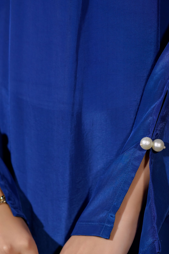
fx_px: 1034
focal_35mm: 147
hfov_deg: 9.3
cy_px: 204
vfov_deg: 13.9
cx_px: 69
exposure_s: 1/200
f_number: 3.2
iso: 500
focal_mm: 85
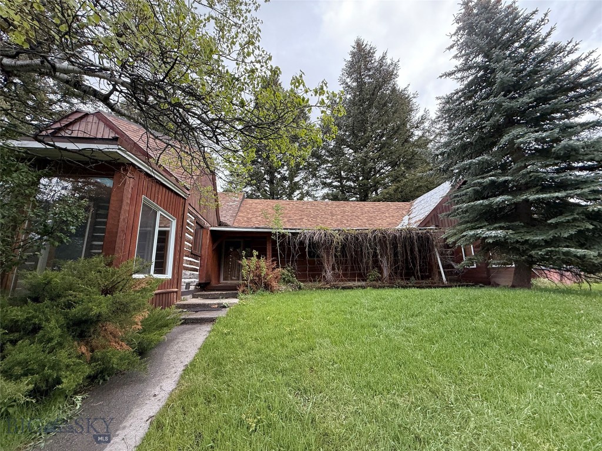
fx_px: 243
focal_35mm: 14
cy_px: 226
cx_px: 301
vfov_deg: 85.7
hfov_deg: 102.1
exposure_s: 1/328
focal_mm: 2.22
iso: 64
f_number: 2.2
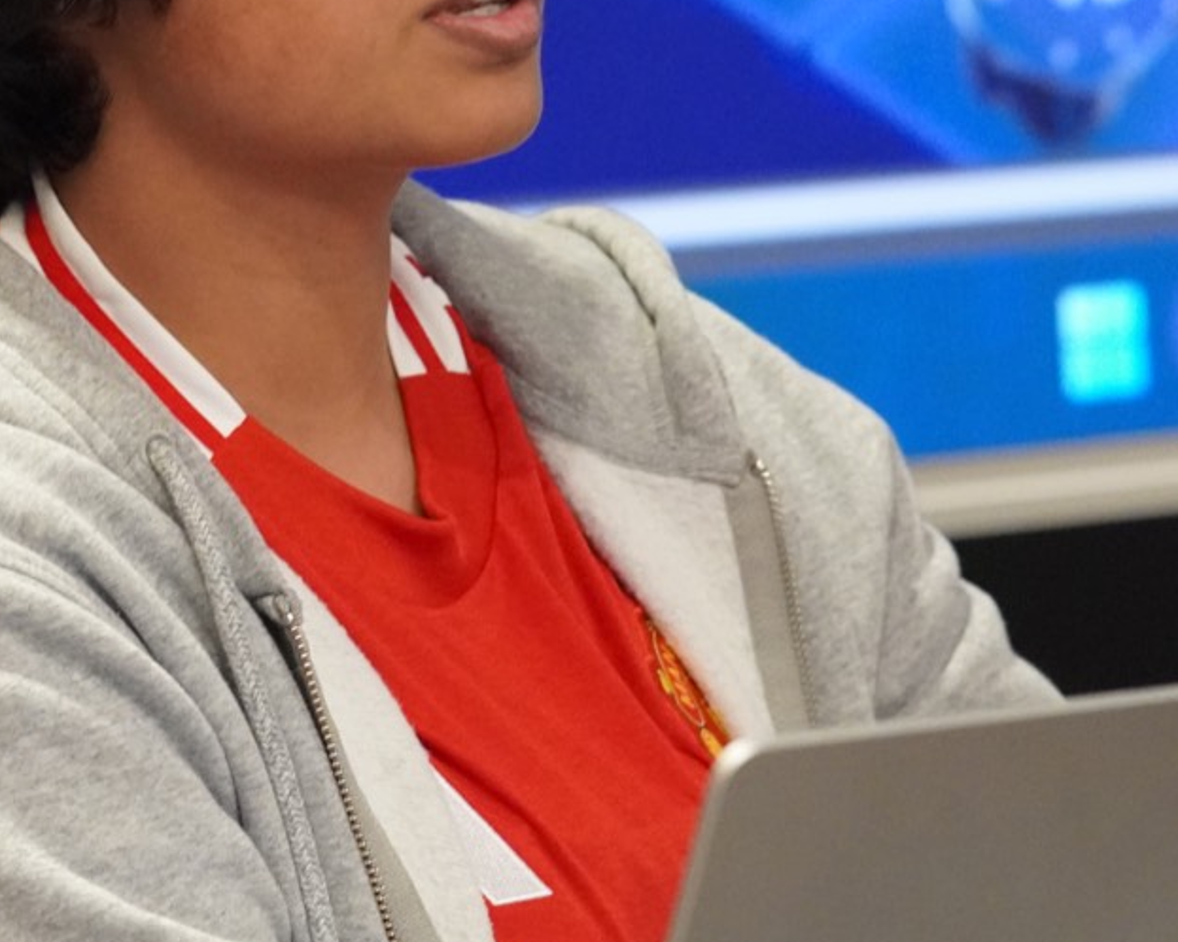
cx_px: 255
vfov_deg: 5.7
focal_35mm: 271
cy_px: 193
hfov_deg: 7.1
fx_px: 9452
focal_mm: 75
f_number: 4
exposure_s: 1/160
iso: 5000
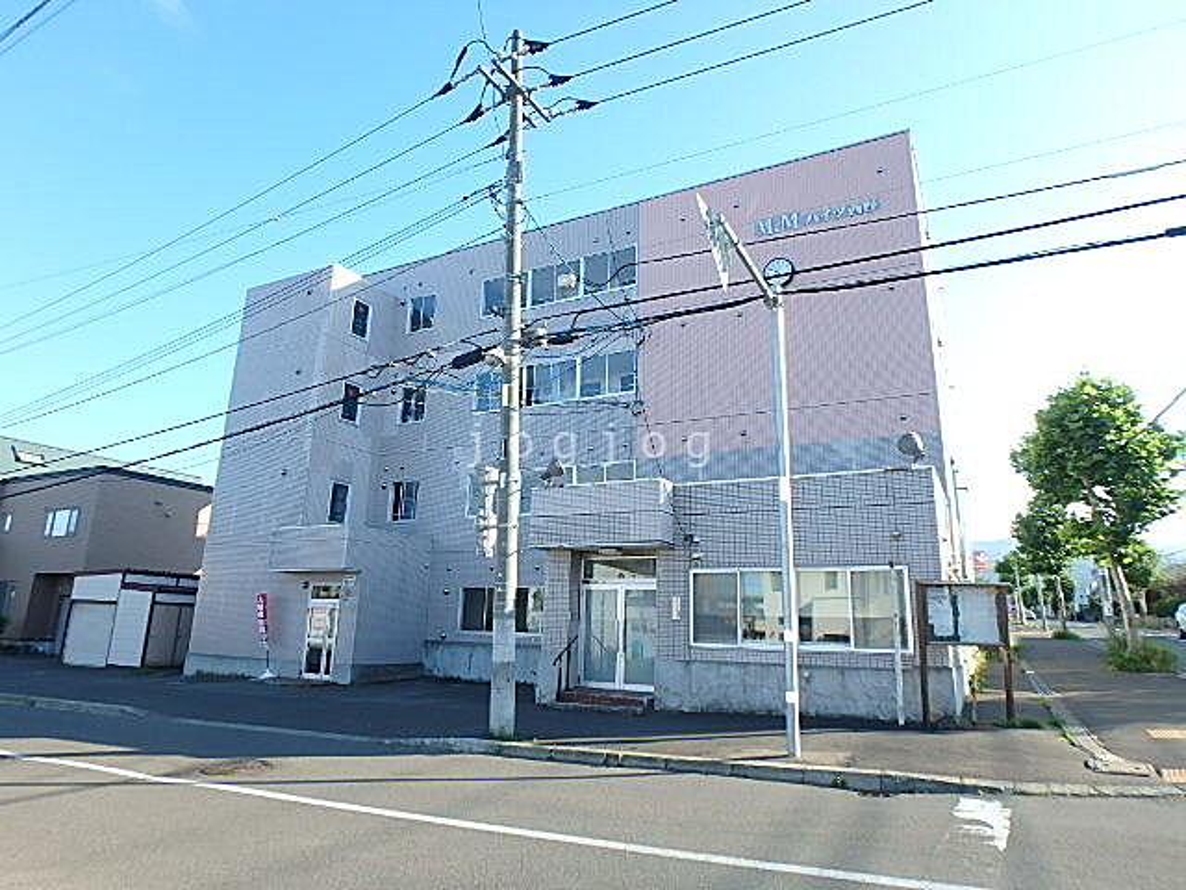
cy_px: 445
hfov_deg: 79.0
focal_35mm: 21
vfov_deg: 63.4
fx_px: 719
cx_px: 593
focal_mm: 3.7
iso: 125
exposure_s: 1/320
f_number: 3.5
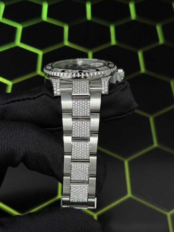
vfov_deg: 39.7
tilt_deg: -49.0
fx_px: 322
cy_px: 116
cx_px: 87
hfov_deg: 30.3
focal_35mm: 48
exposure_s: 1/60
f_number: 1.78
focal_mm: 6.76
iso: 80
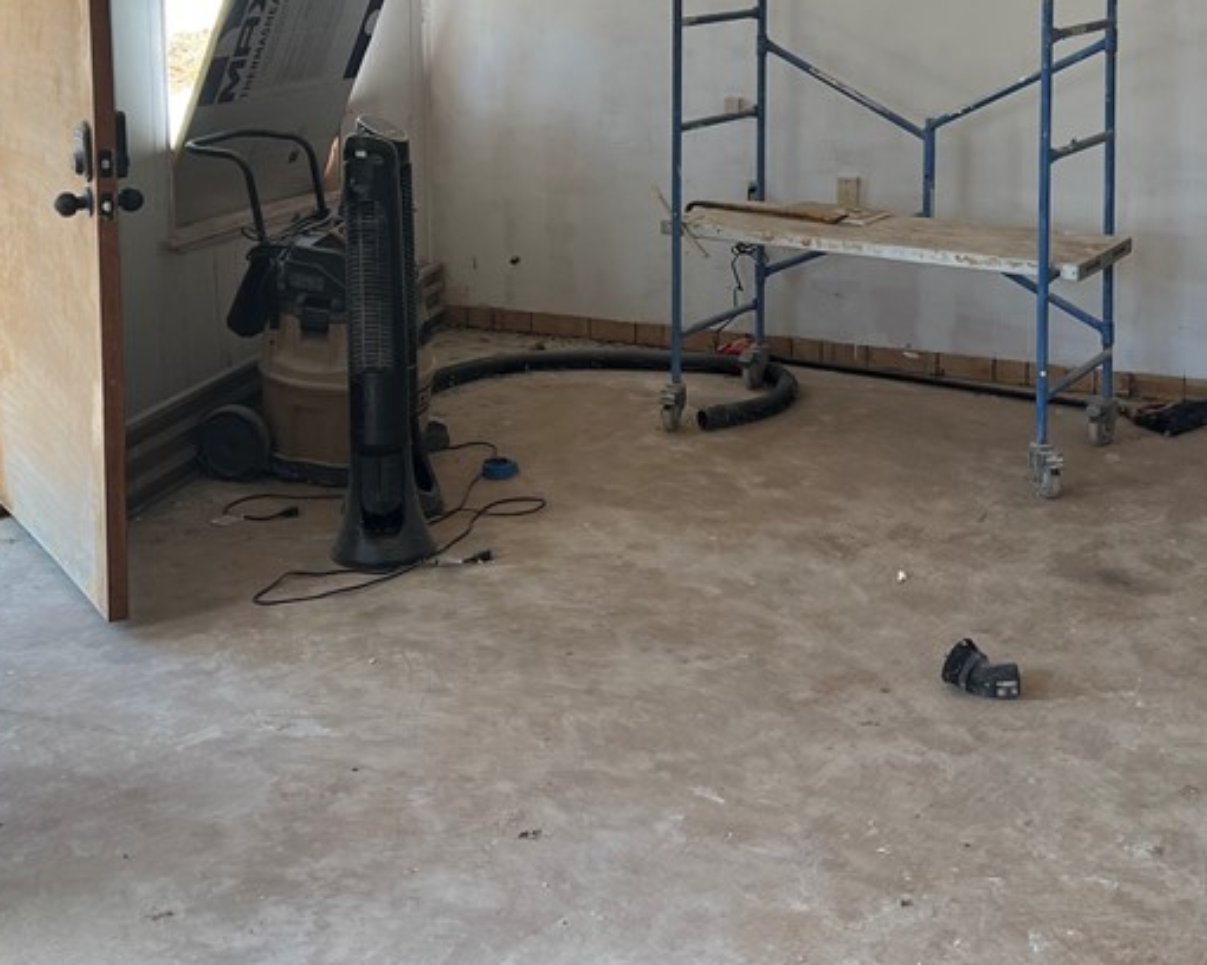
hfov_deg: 36.6
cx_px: 573
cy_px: 104
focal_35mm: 51
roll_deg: +0.3
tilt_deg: -4.7
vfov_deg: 28.6
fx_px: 1822
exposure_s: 1/244
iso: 40
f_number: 1.5
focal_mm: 5.7
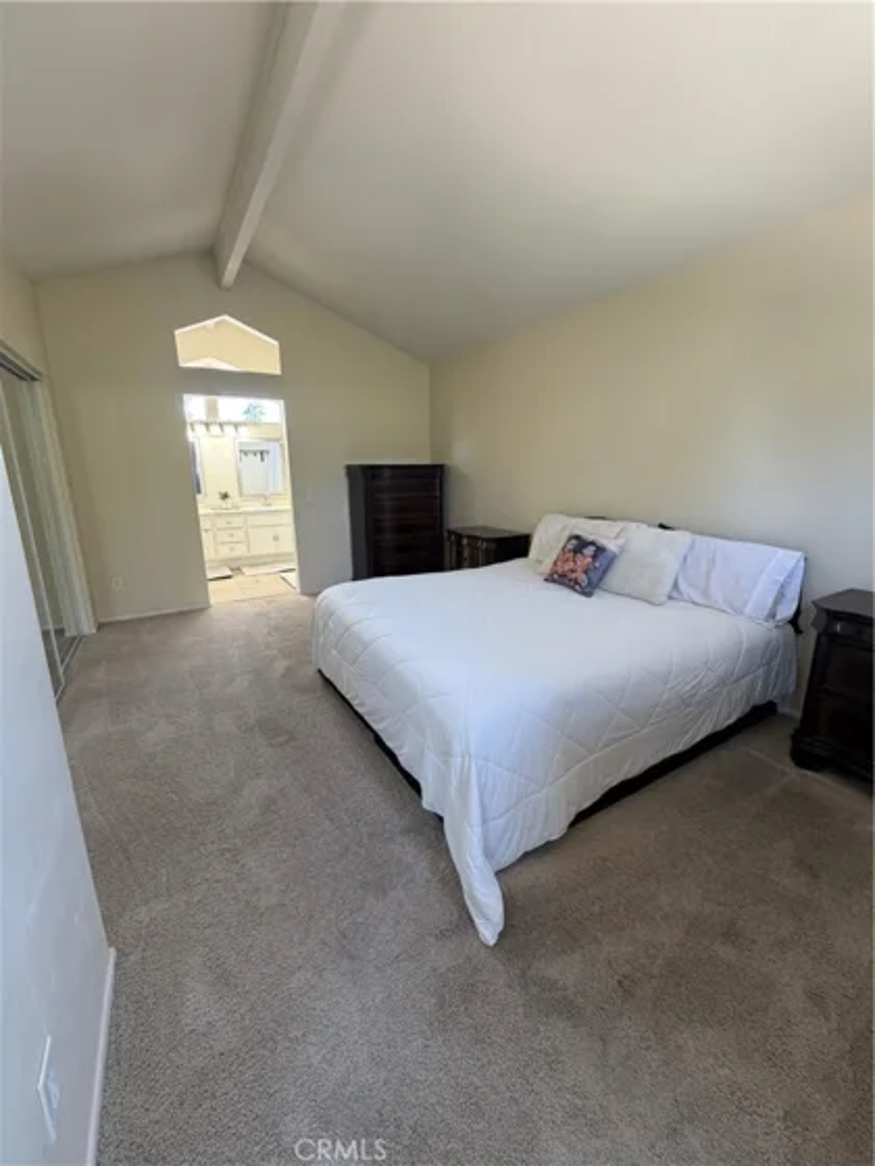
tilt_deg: -13.5
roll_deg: +1.2
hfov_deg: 85.7
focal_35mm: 14
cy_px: 583
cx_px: 438
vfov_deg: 102.1
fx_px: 472
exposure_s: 1/60
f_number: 2.2
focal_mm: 2.22
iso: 200
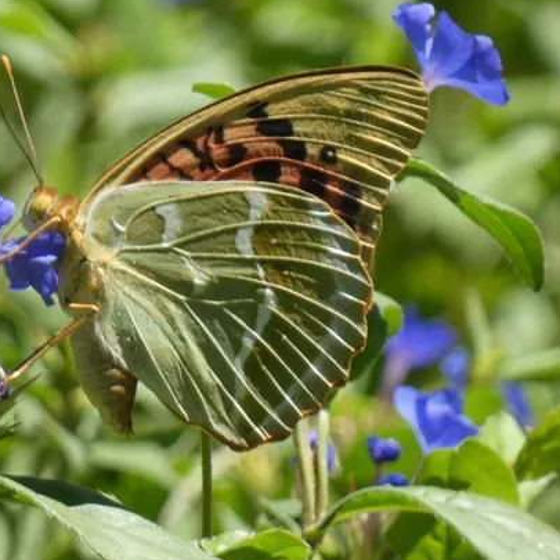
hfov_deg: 2.4
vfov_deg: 2.4
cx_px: 191
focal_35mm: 719
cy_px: 270
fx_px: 13160
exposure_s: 1/200
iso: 80
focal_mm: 92.3
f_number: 5.6
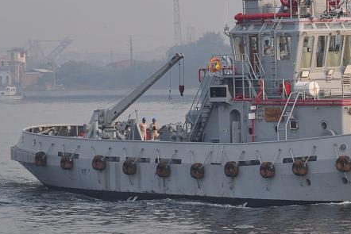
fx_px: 2116
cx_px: 268
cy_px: 42
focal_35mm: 217
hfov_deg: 9.5
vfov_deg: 6.3
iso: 200
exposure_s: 1/200
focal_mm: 80
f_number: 10
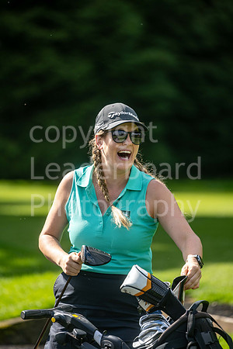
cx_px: 116
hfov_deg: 4.6
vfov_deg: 6.9
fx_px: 2912
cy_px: 174
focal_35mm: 300
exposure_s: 1/1000
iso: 250
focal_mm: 300
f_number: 4
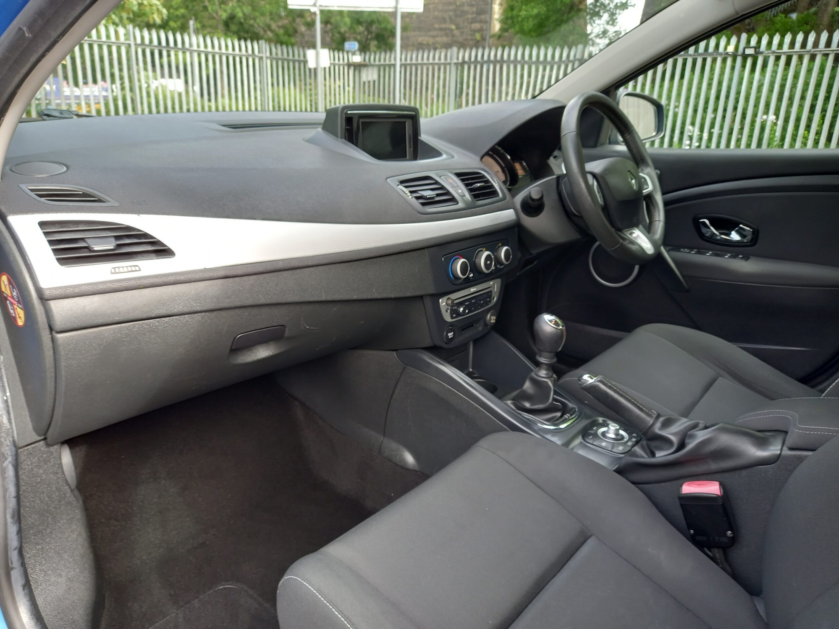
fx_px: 606
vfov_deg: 54.9
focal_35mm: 25
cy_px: 314
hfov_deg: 69.4
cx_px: 420
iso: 64
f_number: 2
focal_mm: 4.6
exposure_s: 1/60
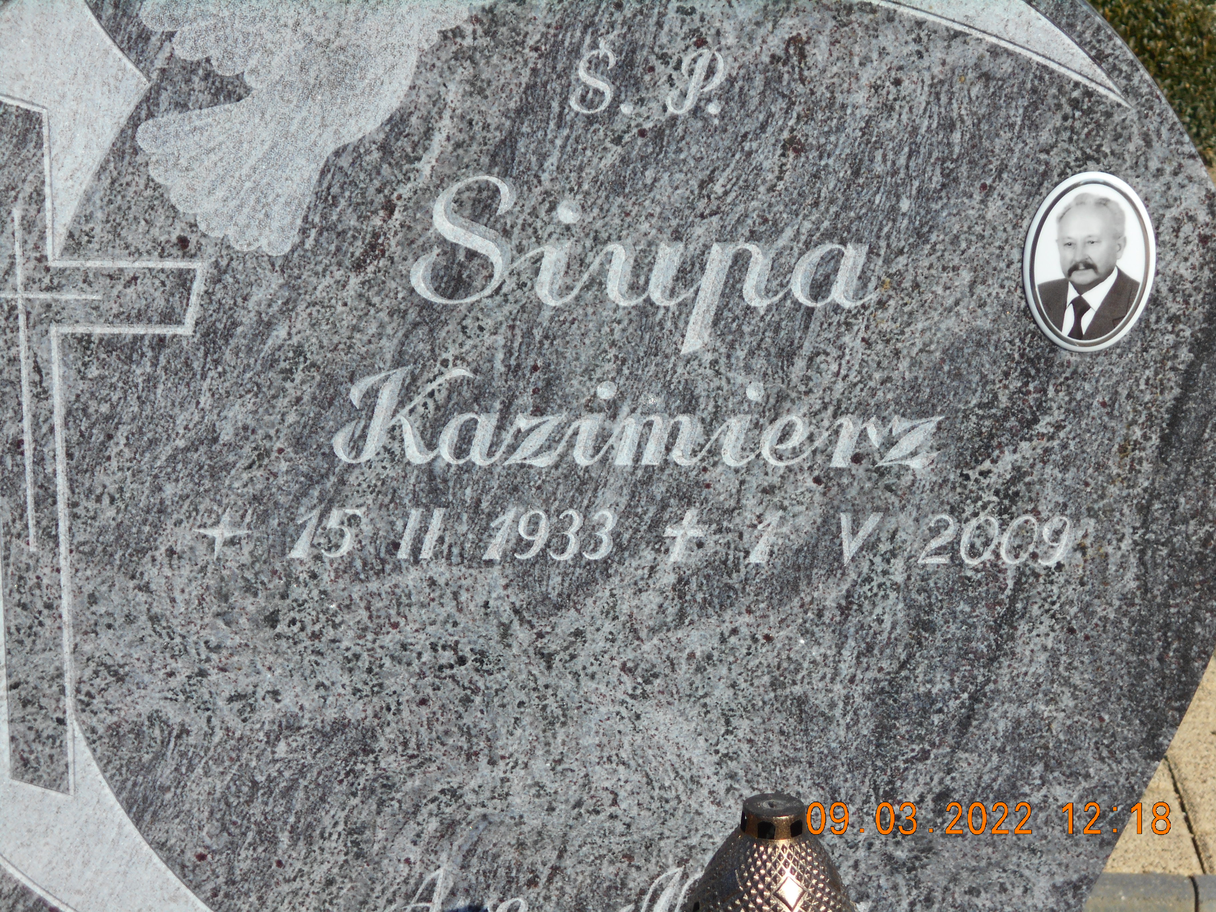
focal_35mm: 99
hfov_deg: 19.8
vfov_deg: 14.9
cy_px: 456
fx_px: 3478
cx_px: 608
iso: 80
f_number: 5.5
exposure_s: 1/400
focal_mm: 17.6
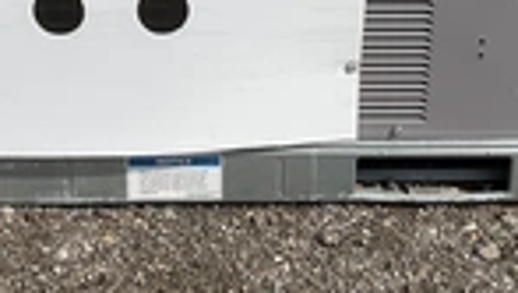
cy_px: -113
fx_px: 1182
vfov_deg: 13.5
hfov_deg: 24.6
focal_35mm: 86
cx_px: 180
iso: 25
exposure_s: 1/4065
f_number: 1.8
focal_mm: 3
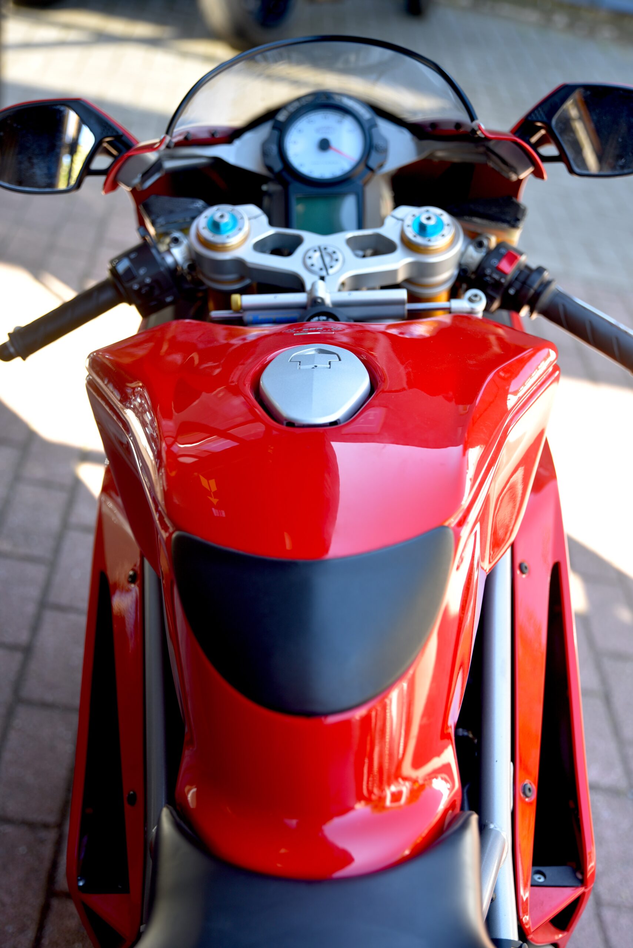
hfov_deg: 28.1
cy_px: 474
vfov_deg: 41.1
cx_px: 316
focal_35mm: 48
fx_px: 1265
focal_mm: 48
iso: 100
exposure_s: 1/60
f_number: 2.8
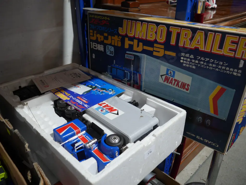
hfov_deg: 63.4
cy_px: 92
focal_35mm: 28
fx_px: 199
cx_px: 123
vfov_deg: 49.8
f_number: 3.5
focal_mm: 14
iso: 320
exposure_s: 1/60
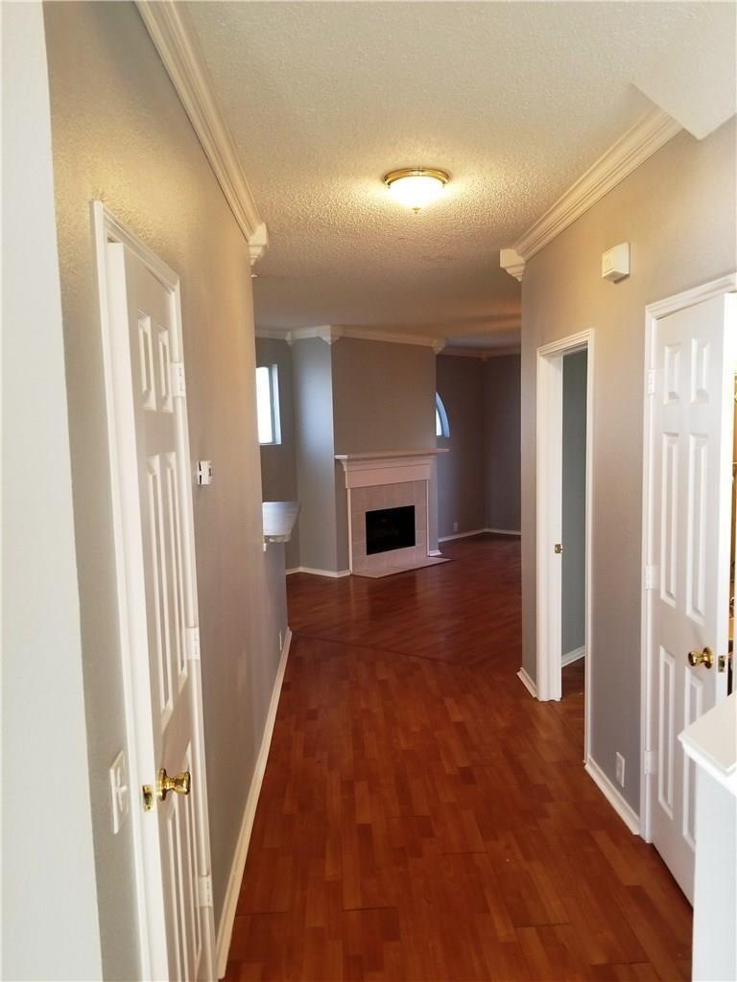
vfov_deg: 67.3
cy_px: 491
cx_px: 368
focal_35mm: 26
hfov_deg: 53.1
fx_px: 738
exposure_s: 1/30
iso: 160
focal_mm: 4.3
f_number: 1.7
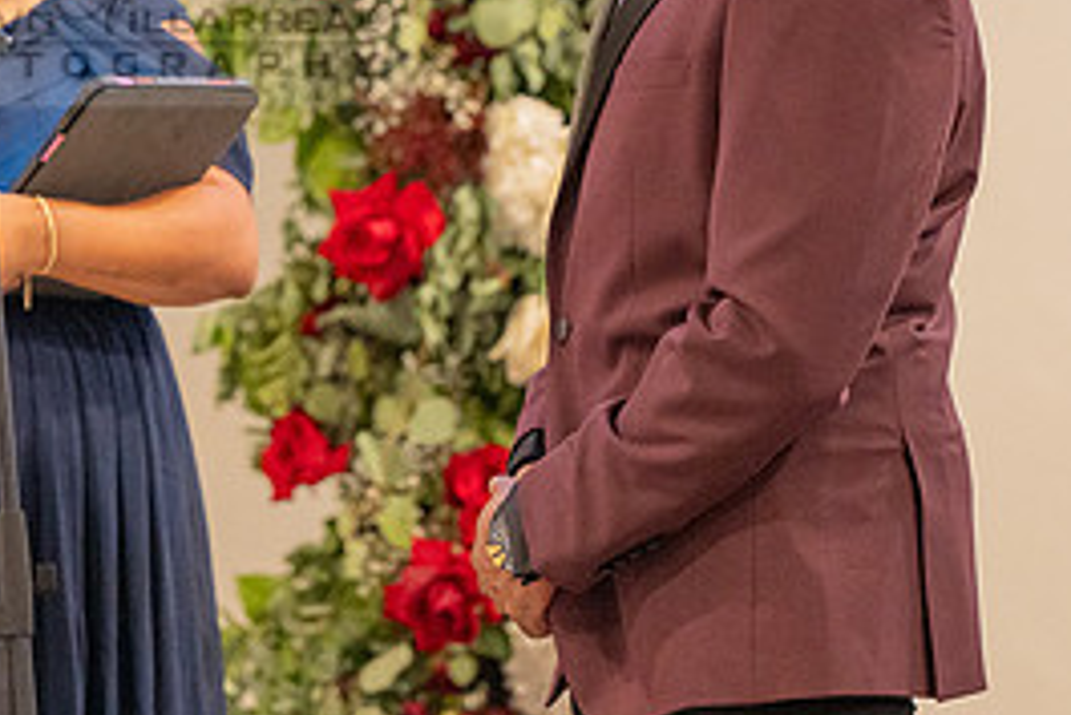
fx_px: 10983
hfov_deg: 5.6
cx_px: 175
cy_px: 78
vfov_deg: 3.7
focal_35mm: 369
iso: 1600
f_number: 2.8
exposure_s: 1/125
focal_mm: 155
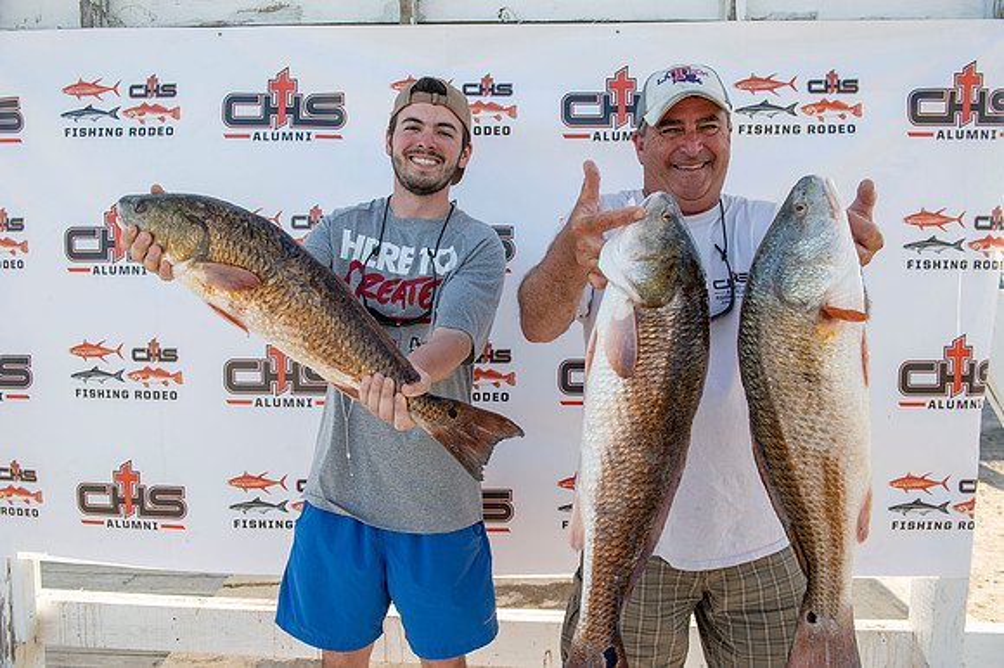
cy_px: 334
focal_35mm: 28
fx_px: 780
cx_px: 502
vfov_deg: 46.4
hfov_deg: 65.5
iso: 50
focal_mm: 28
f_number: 6.3
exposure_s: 1/125
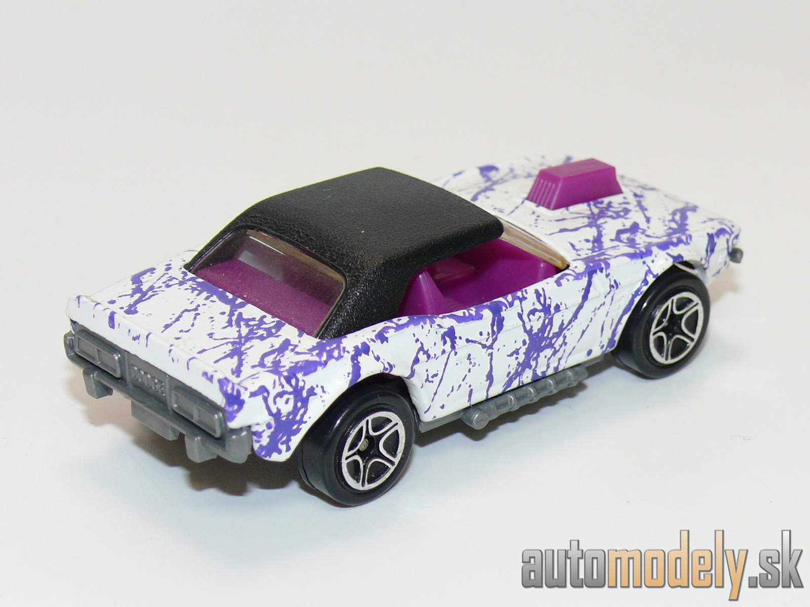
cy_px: 304
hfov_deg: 18.2
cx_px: 405
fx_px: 2527
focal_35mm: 108
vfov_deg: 13.7
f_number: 4
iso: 100
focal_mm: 13.8
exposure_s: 1/30
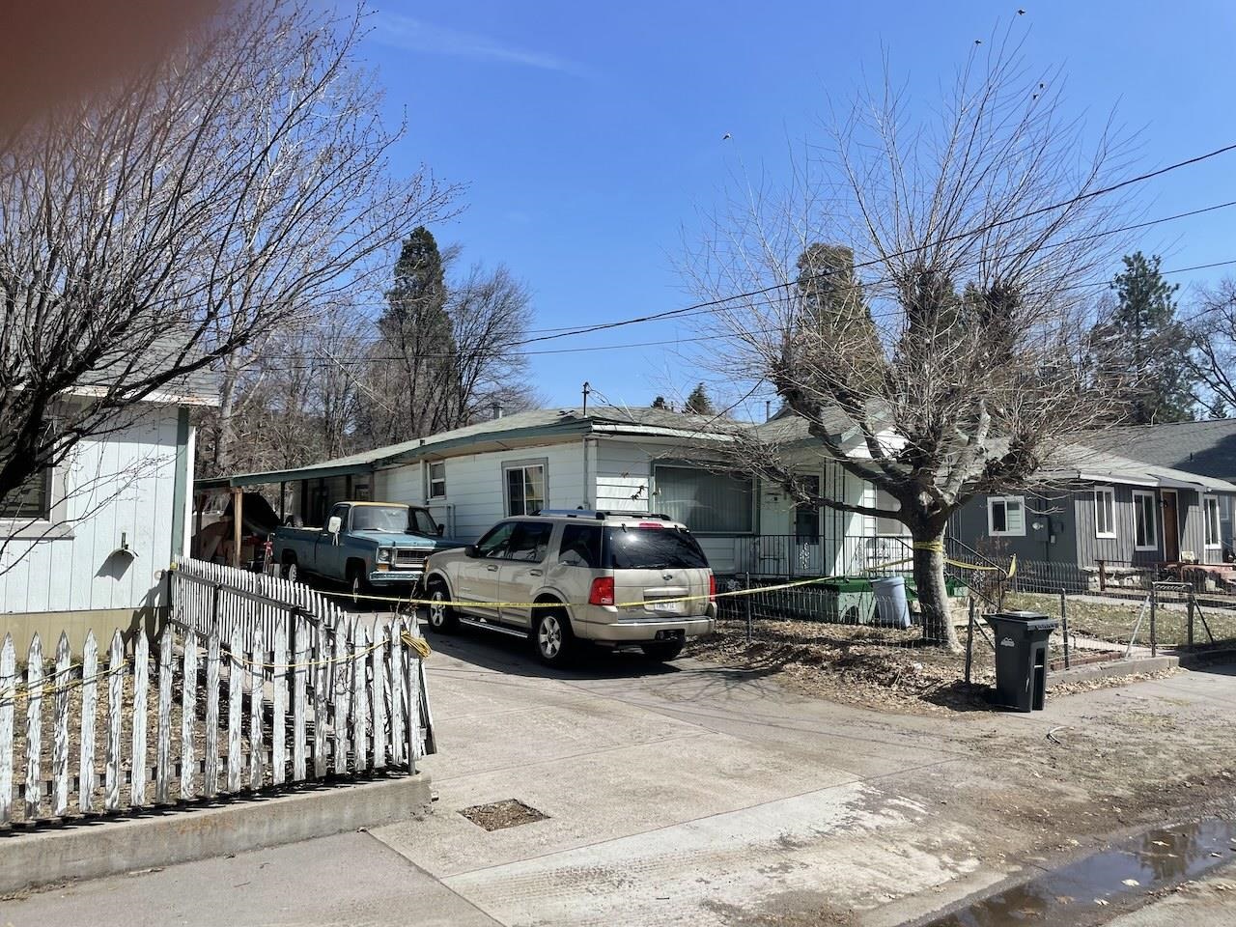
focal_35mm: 26
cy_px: 464
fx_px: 928
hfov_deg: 67.3
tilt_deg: +5.2
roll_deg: -0.3
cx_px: 618
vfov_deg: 53.1
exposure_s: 1/3731
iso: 32
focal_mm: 4.2
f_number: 1.6
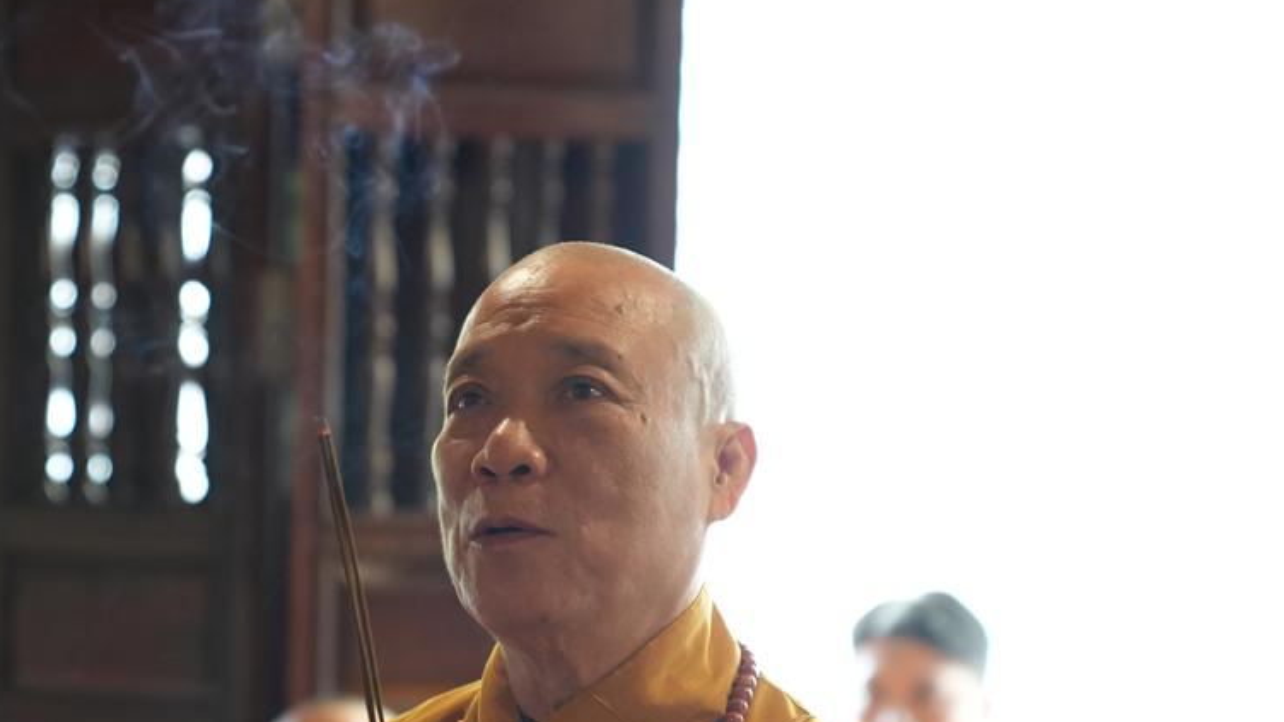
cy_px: 637
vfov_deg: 10.3
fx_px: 3983
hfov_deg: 18.3
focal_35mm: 117
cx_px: 495
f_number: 2.8
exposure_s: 1/80
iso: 2500
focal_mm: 70
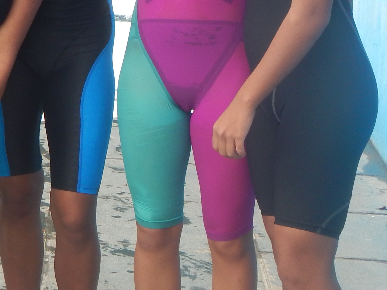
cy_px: -111
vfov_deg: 8.3
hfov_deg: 11.1
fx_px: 1979
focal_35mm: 177
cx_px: 17
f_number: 4
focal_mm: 10.9
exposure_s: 1/250
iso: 140
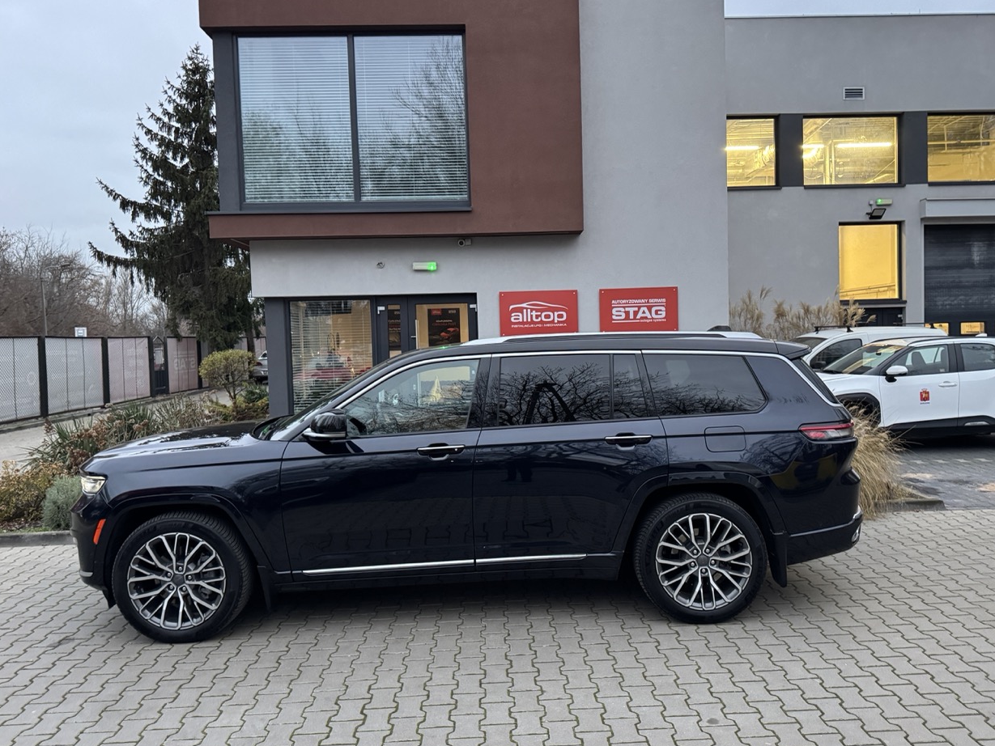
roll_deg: +1.3
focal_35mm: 25
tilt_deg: -3.7
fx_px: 719
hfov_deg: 69.4
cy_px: 367
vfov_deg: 54.9
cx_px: 517
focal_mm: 6.76
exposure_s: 1/60
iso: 640
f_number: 1.78
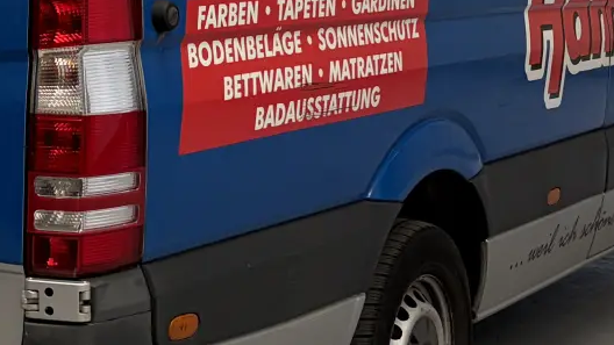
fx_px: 1677
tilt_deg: -2.0
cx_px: 26
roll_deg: -0.6
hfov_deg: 20.2
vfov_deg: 11.6
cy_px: -41
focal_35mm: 103
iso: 125
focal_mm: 5.96
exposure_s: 1/180
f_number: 1.6
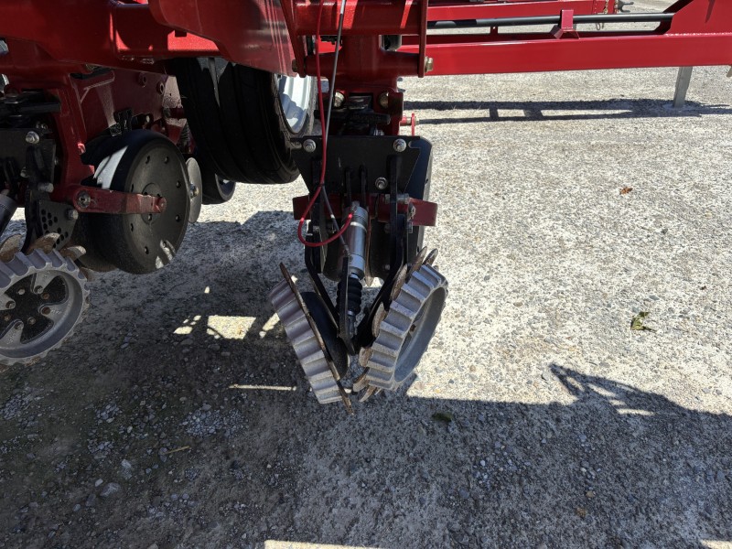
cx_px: 366
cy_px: 274
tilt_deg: -28.3
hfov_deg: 67.3
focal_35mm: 26
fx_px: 550
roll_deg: +2.9
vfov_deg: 53.1
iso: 50
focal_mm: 5.96
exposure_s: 1/3311
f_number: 1.6
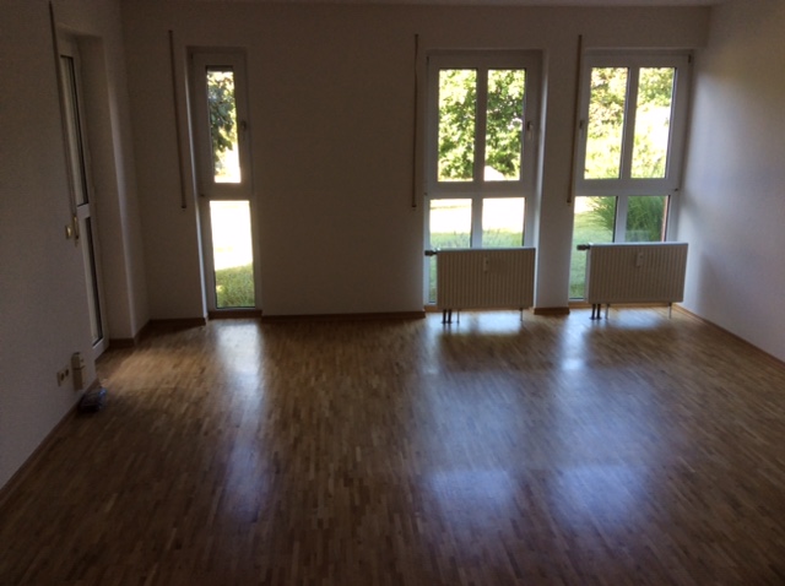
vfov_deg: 44.1
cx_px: 392
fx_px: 725
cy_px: 293
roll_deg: +1.6
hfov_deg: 56.9
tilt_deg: -12.8
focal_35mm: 32
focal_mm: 3.3
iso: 40
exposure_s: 1/60
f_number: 2.4
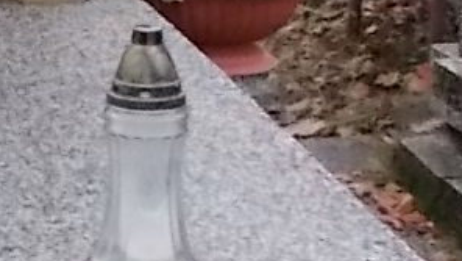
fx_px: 1876
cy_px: 95
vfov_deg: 7.9
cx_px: -256
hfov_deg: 13.2
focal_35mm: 153
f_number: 3.2
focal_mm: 4.6
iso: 400
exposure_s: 1/250
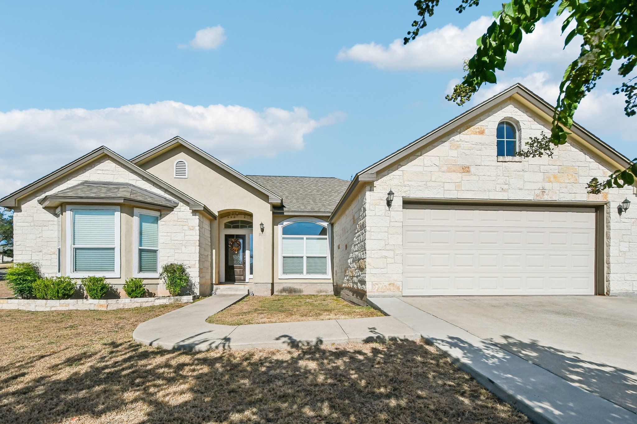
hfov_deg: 100.4
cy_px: 212
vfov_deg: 77.3
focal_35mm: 15
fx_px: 265
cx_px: 318
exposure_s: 1/2500
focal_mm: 10
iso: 400
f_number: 8
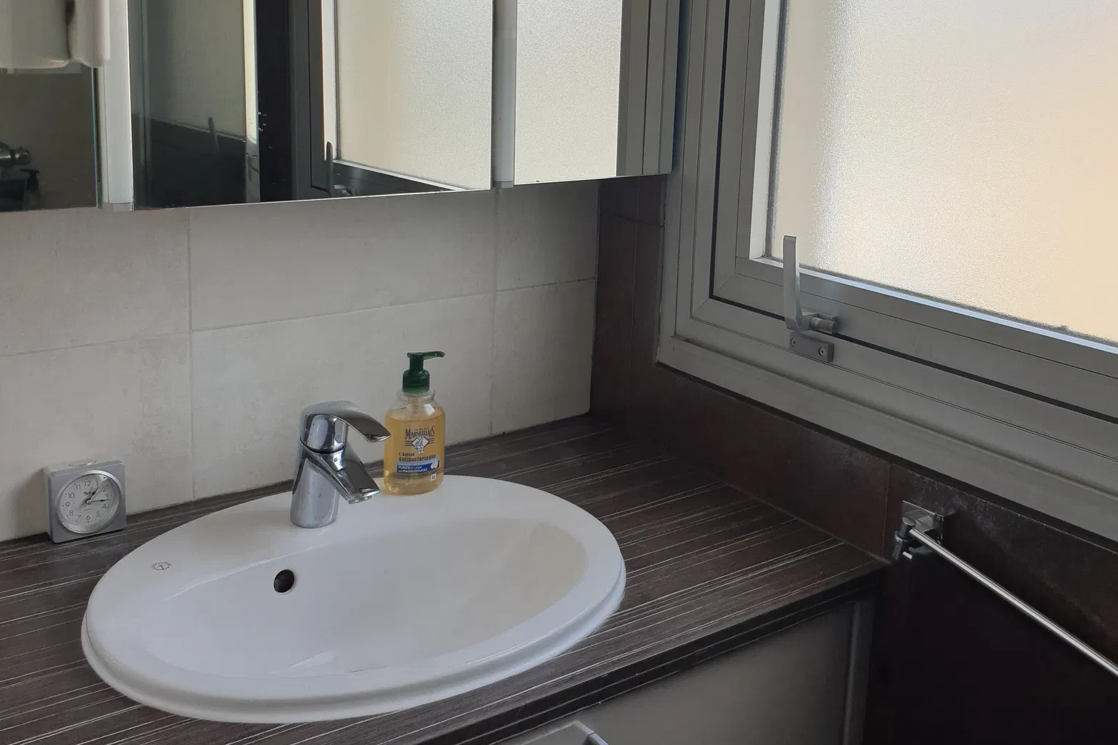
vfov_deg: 35.2
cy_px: 198
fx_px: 1149
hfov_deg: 51.9
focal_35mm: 37
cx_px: 567
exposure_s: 1/695
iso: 50
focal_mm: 4.3
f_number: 2.4
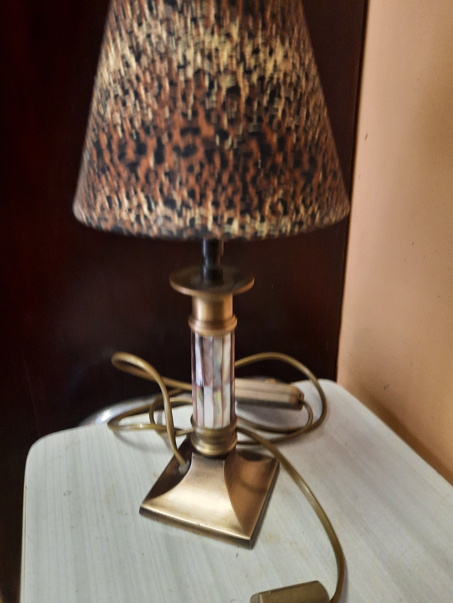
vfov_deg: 69.4
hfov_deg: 54.9
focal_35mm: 25
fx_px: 436
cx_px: 226
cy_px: 302
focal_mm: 4.6
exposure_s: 1/33
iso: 400
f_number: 2
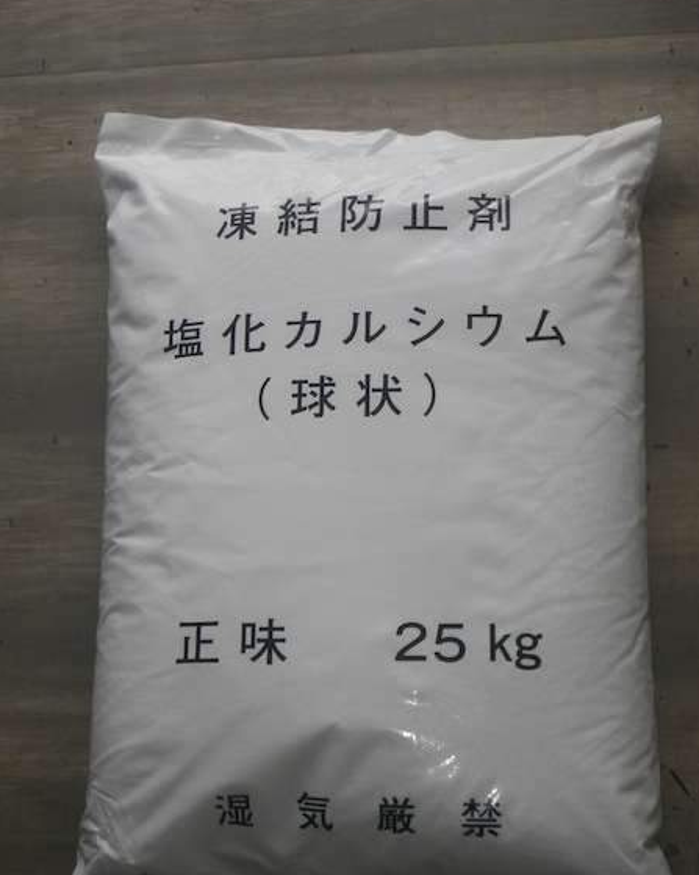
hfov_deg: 23.5
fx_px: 1681
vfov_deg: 29.1
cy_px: 446
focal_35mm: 65
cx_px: 349
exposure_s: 1/80
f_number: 4.6
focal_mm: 11.1
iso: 100
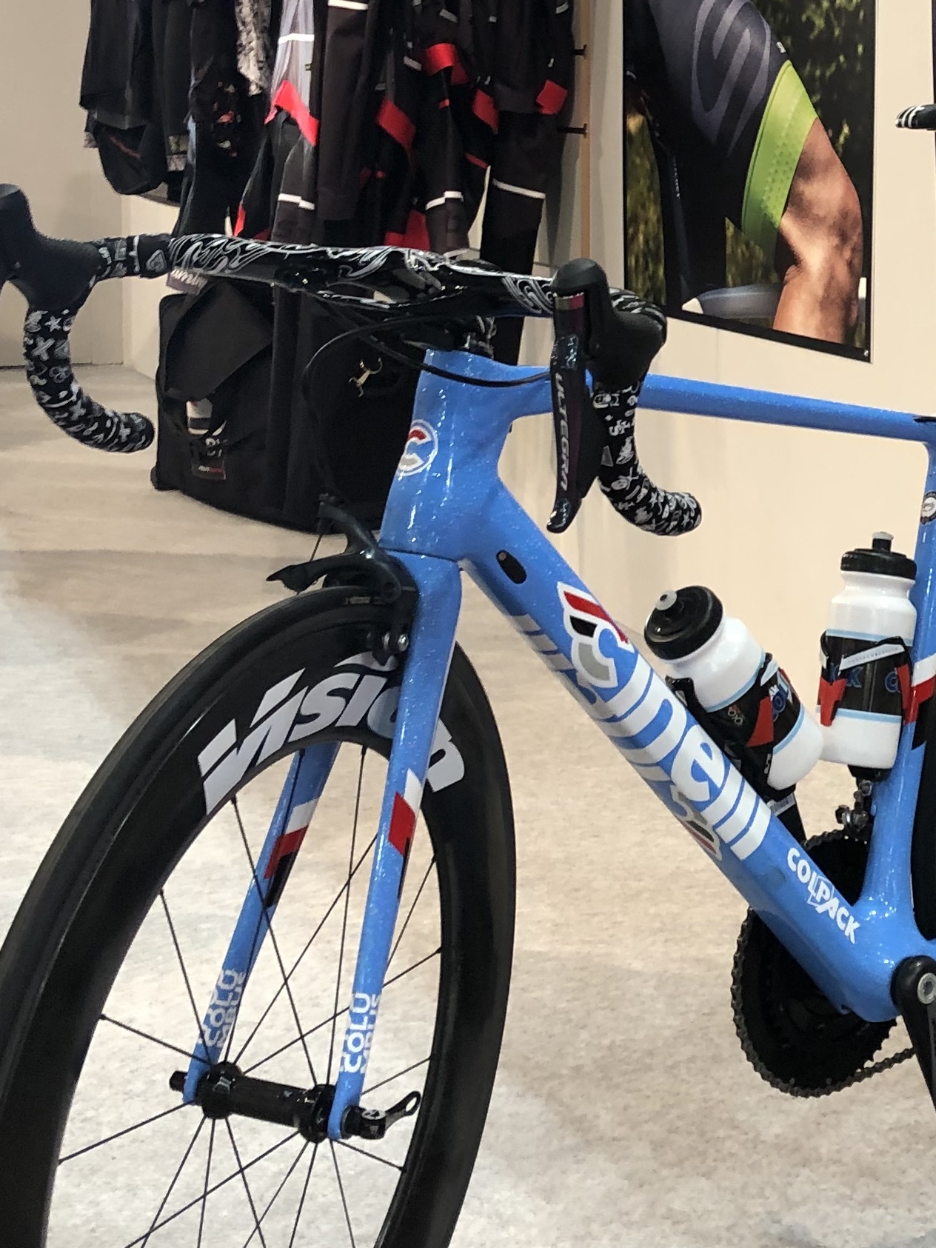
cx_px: 897
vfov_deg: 28.6
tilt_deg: -5.3
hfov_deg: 21.3
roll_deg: -1.0
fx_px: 2415
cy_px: 324
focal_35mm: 67
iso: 32
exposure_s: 1/20
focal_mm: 3.99
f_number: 1.8
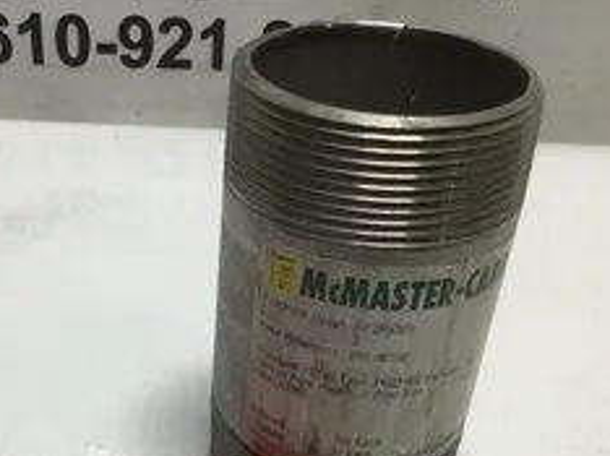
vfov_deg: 26.8
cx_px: 206
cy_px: 386
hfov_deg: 35.9
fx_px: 933
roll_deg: -4.1
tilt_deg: -36.9
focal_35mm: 53
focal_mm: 3.3
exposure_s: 1/164
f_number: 2.4
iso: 25
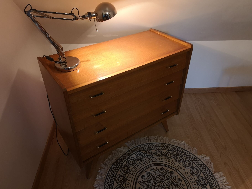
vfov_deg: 51.4
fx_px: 197
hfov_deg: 65.3
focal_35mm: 27
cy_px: 94
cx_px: 126
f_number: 1.8
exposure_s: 1/33.3
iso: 320
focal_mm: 3.95
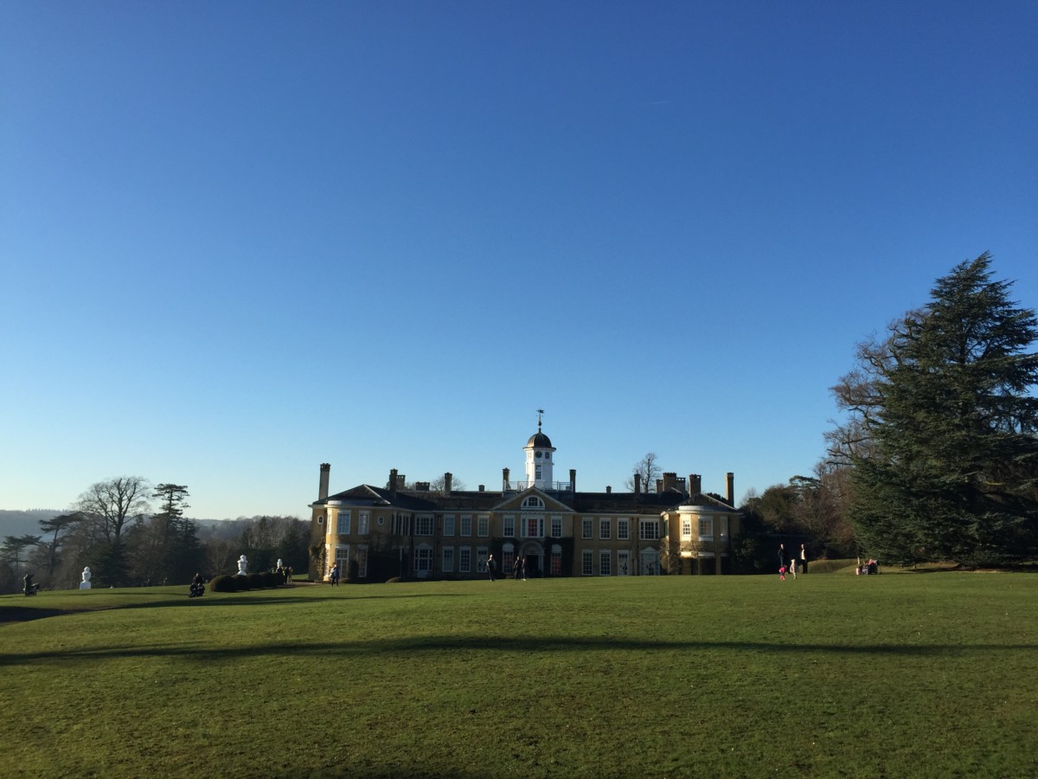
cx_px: 519
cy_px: 390
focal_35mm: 29
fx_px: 870
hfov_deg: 61.7
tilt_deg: +8.7
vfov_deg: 48.2
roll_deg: -0.3
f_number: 2.2
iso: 32
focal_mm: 4.15
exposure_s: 1/1799
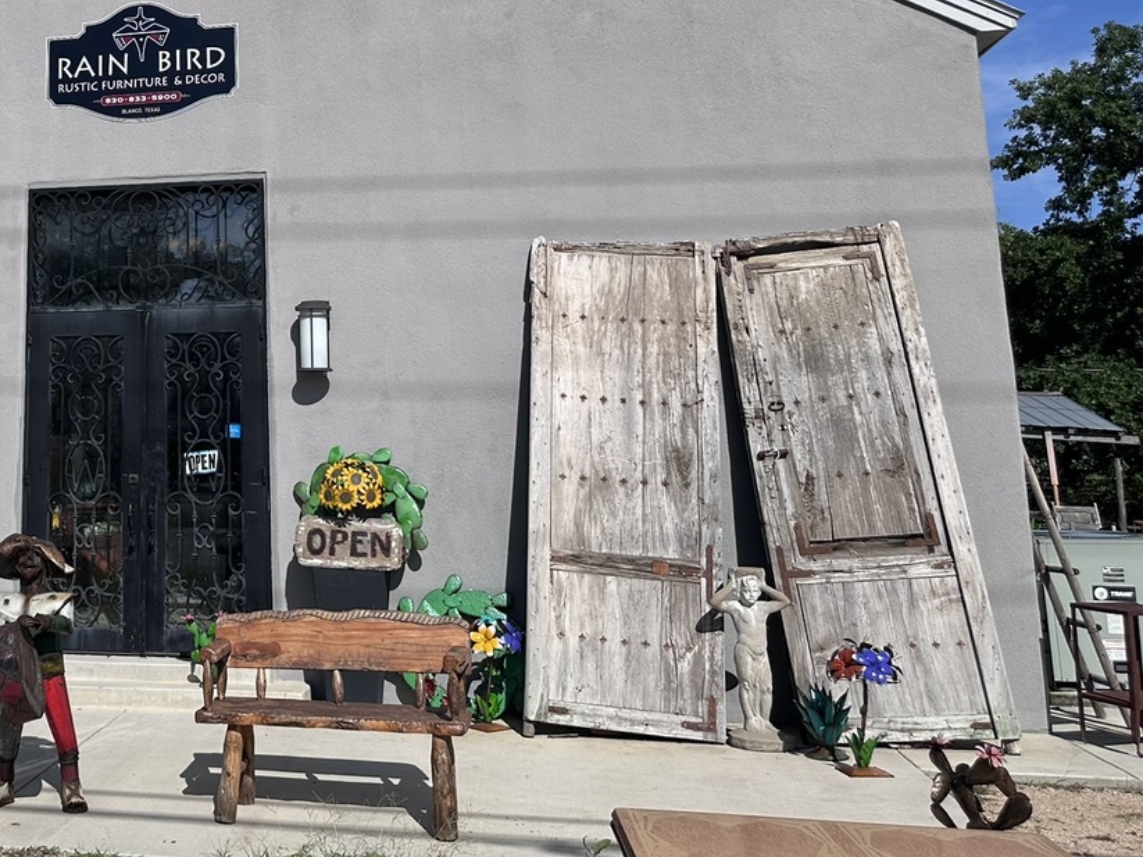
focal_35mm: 42
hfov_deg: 42.2
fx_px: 1387
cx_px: 179
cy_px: 186
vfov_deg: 33.5
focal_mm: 6.86
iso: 80
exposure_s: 1/8197
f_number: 1.78
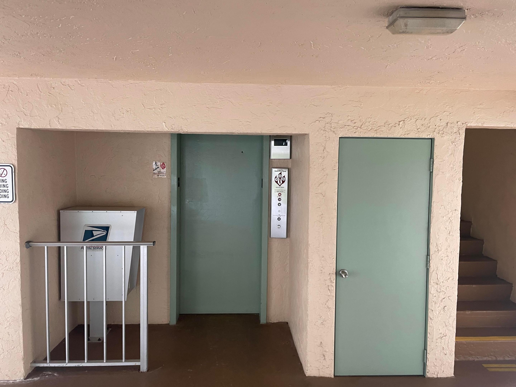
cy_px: 194
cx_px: 258
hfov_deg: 67.3
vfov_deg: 53.1
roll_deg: -2.2
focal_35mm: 26
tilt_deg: -4.0
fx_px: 388
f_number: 1.6
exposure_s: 1/81
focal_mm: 4.2
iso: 125
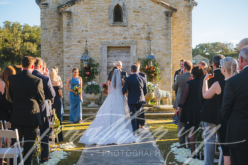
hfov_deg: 37.7
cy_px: 82
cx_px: 125
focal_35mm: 53
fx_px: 364
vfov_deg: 25.6
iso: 100
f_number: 3.5
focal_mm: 52
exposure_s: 1/640
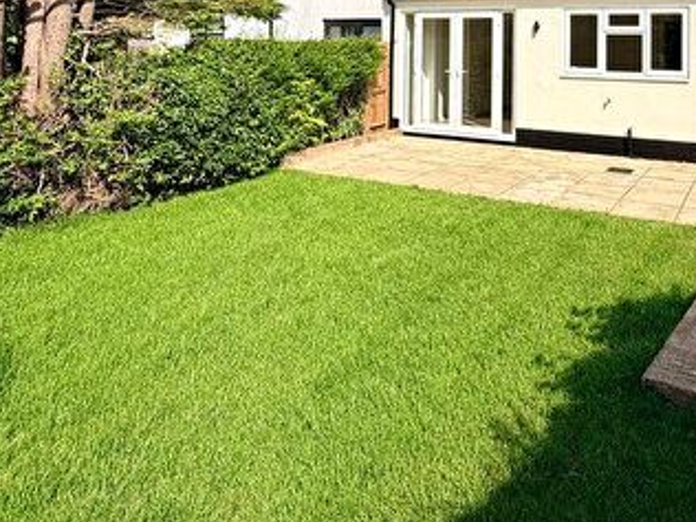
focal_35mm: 31
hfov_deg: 57.5
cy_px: 23
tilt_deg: +1.9
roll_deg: -0.2
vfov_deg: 40.8
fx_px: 623
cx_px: 441
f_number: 2.2
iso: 20
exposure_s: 1/770
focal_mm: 2.22
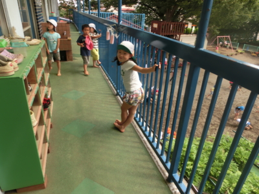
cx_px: 130
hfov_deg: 71.6
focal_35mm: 24
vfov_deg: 56.8
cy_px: 97
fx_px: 180
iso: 80
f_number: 3
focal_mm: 4.24
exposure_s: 1/250
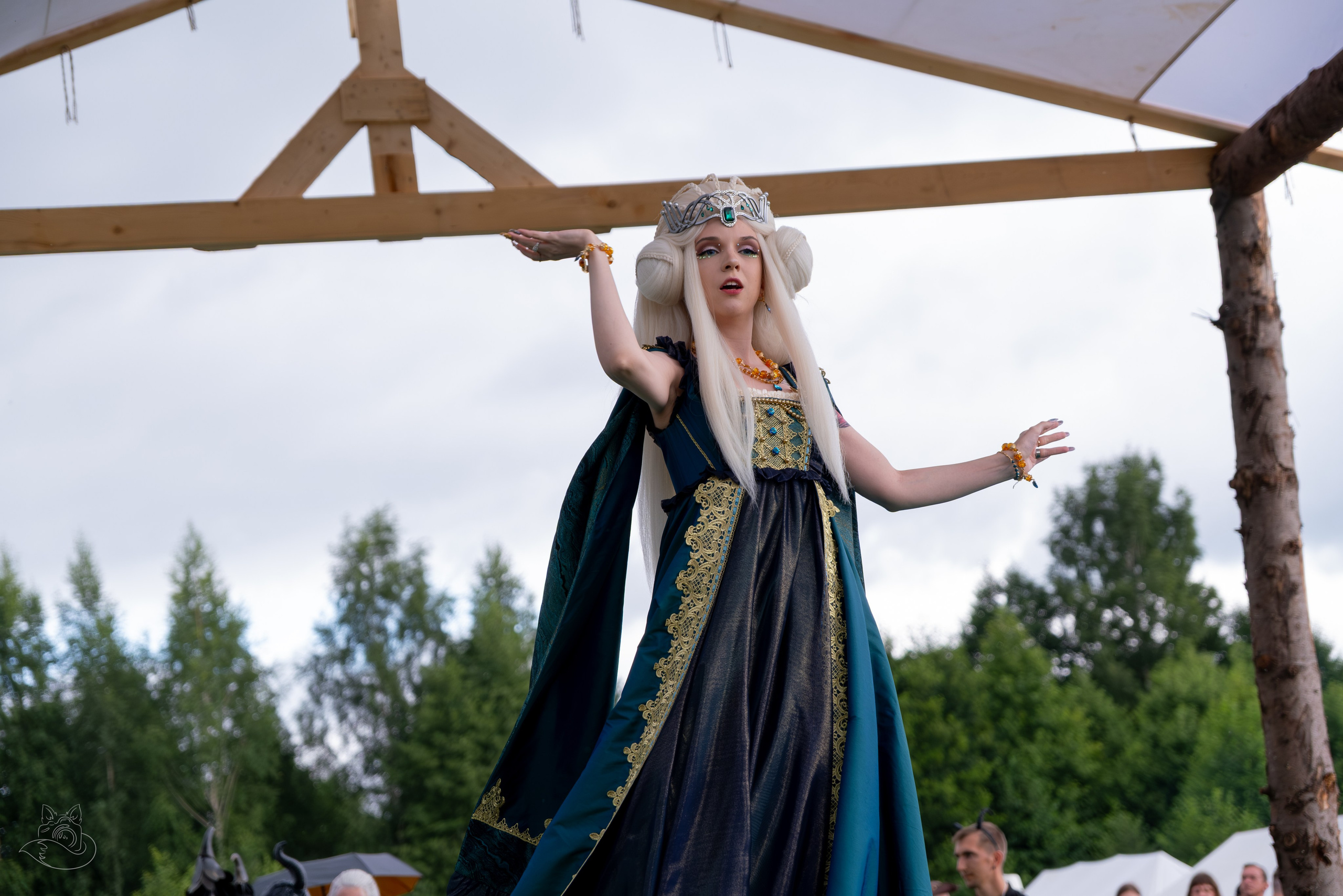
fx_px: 3096
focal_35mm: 83
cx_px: 672
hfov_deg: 24.5
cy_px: 448
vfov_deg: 16.5
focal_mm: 55
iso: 640
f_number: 3.6
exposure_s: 1/1250
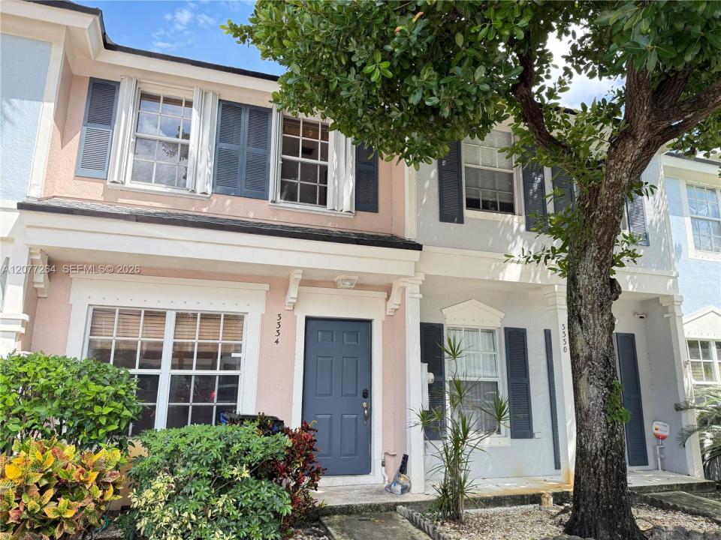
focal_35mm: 24
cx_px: 360
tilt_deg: +13.3
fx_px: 500
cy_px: 270
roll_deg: -0.4
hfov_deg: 71.6
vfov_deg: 56.8
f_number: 1.78
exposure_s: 1/637
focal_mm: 6.76
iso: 100
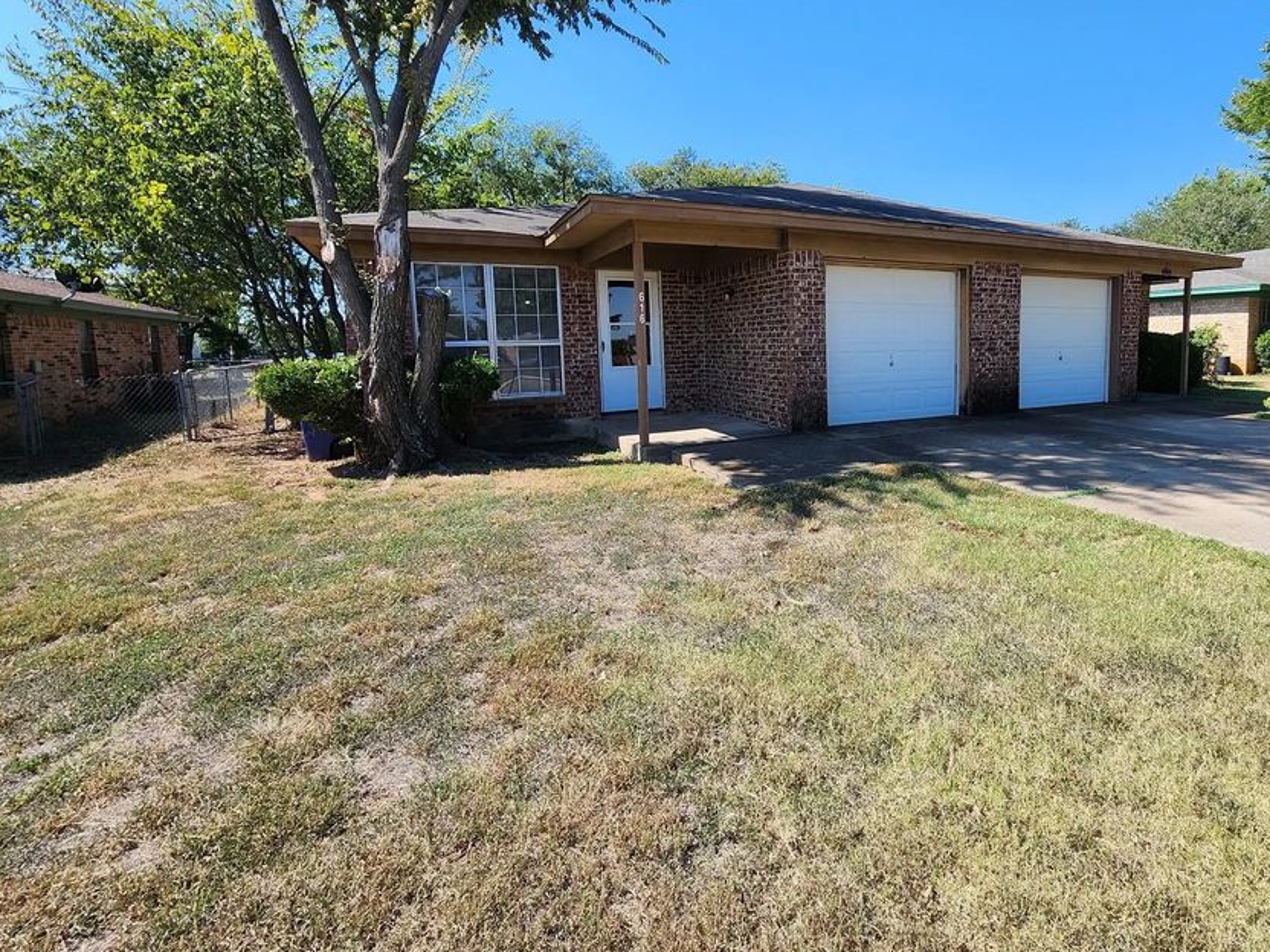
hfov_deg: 93.1
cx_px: 768
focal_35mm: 16
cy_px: 409
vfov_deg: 77.7
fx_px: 587
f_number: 2.2
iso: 50
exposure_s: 1/1176
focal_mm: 2.2
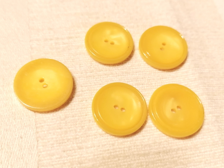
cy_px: 84
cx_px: 112
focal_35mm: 27
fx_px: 175
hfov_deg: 65.3
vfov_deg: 51.4
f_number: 1.8
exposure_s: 1/33.3
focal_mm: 4.75
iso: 200
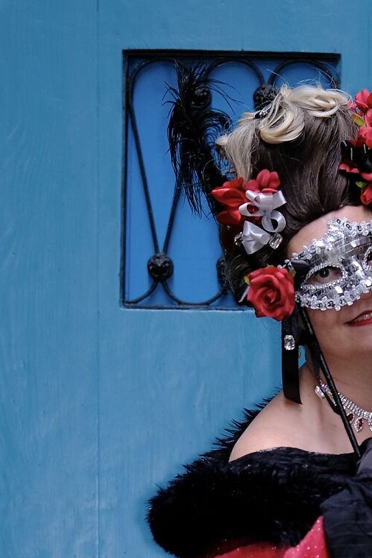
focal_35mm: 358
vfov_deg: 5.7
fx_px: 5551
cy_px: 621
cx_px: 451
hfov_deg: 3.8
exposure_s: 1/250
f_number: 1.2
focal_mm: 75
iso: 400
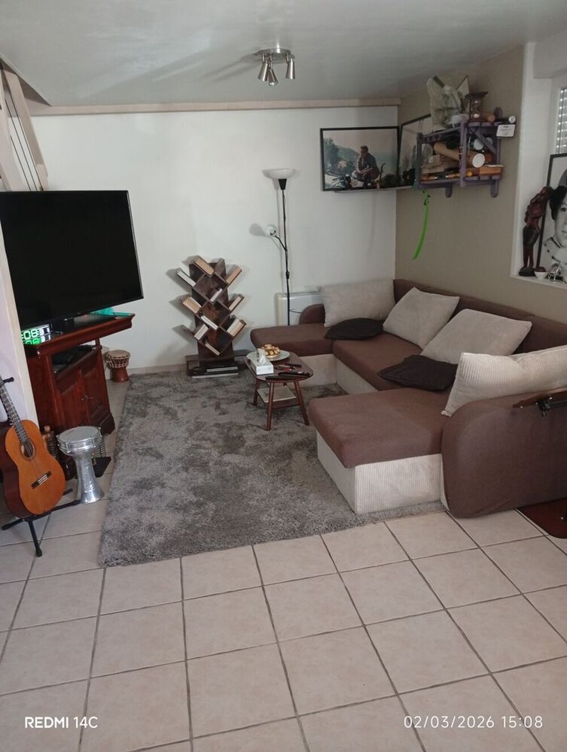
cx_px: 284
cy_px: 376
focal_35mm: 27
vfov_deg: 65.2
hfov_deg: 51.5
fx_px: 588
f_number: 1.8
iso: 1539
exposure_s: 1/16.7
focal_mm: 3.98
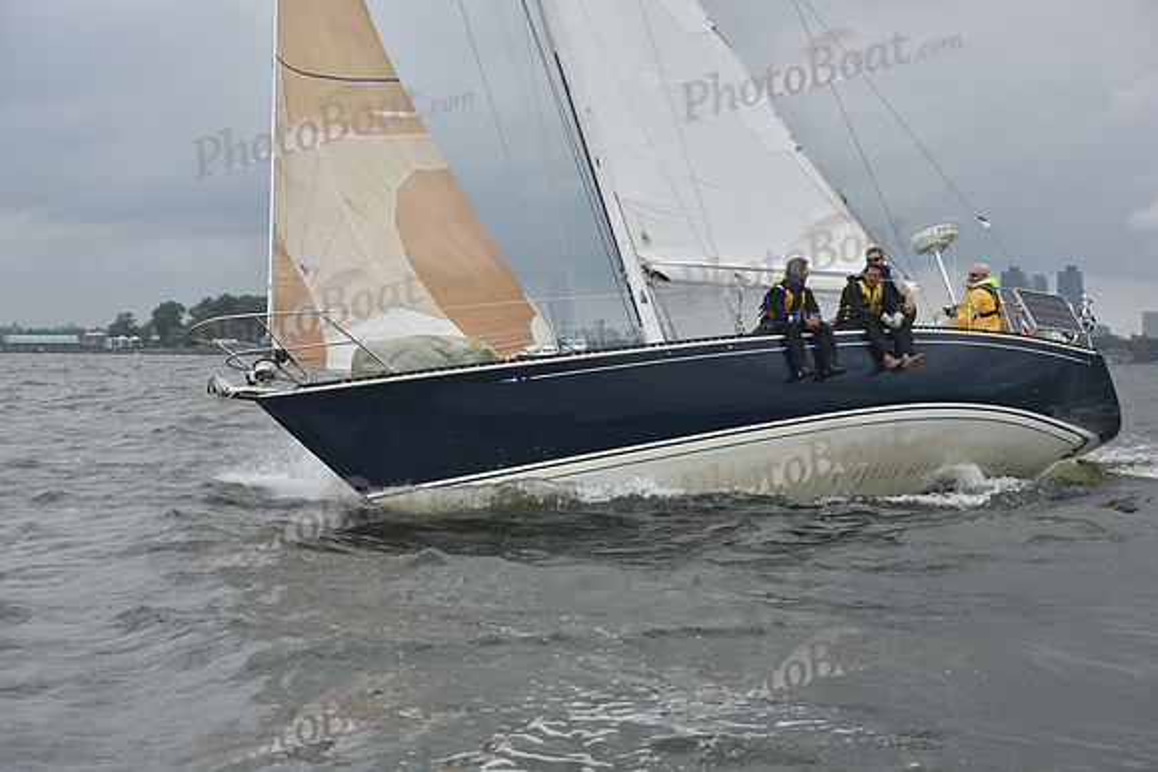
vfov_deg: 19.5
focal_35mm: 70
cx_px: 579
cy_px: 386
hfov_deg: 28.8
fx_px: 2252
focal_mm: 70
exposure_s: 1/640
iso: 250
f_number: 7.1
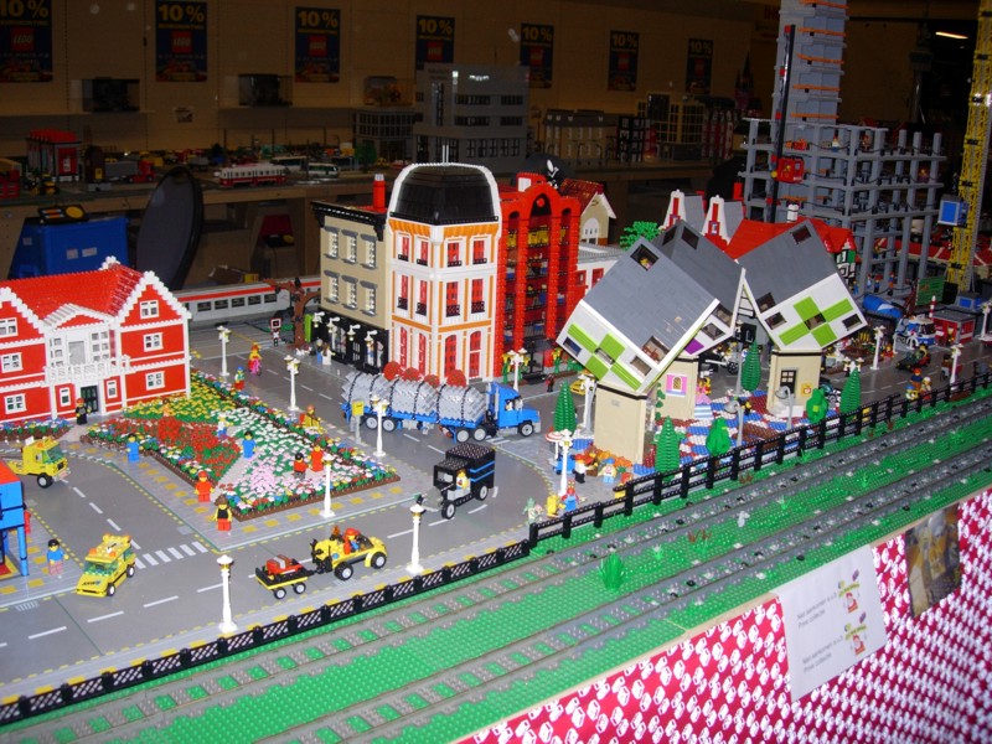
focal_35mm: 38
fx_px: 1089
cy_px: 372
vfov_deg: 37.7
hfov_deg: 49.0
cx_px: 496
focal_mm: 7.8
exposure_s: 1/64
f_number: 2.8
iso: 79
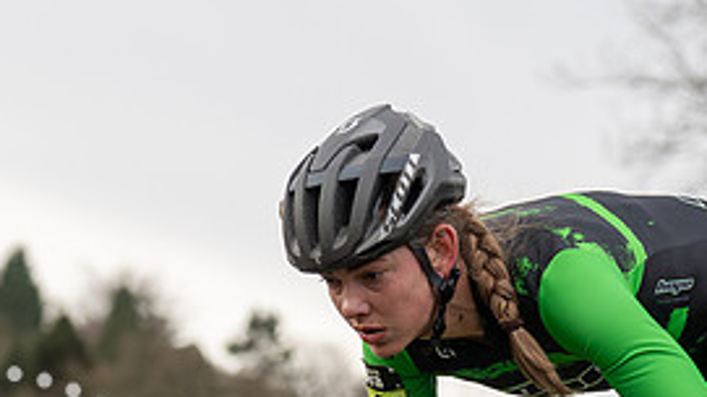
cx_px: 324
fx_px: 4477
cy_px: 213
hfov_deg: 9.0
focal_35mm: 239
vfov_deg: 5.1
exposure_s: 1/1000
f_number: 3.5
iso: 400
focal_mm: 70
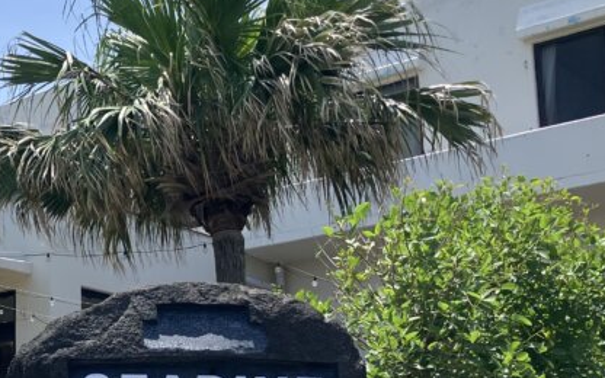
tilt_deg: +11.8
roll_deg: -1.3
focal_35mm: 73
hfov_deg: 26.3
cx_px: -36
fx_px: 1204
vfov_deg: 17.8
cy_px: 269
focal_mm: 3.99
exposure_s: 1/2088
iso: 32
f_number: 1.8
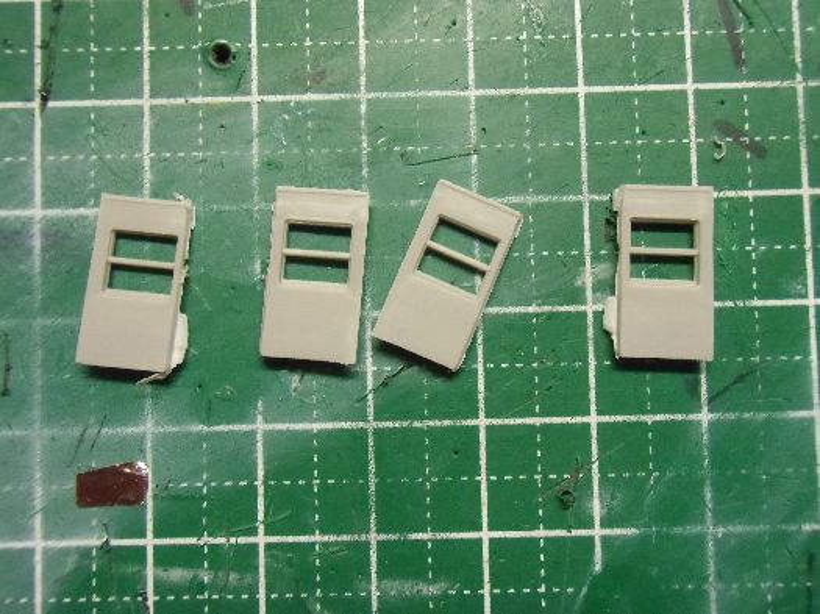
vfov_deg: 46.7
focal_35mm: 30
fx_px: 710
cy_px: 307
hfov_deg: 60.0
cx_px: 410
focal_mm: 5.36
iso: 800
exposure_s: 1/100
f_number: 3.5
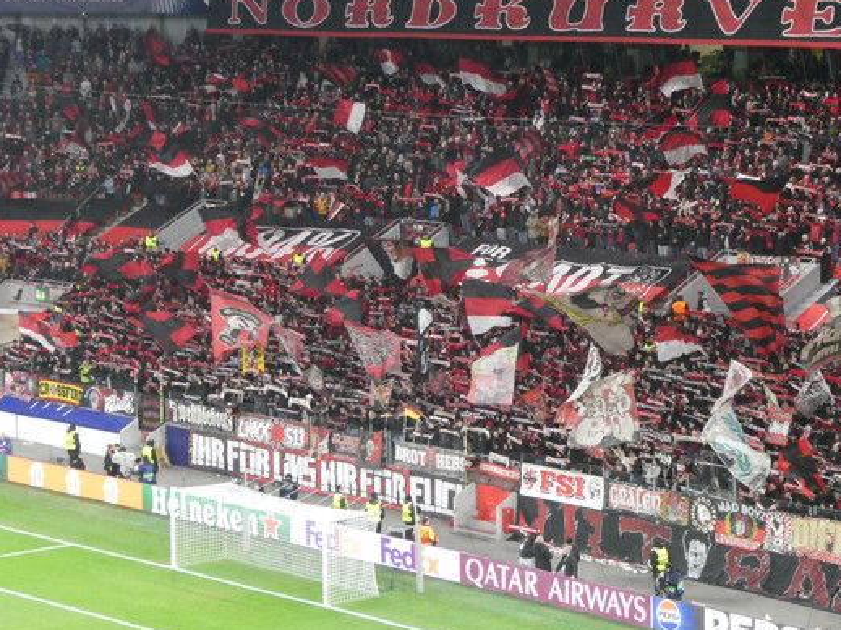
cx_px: 491
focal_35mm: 111
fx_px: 2696
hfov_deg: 17.7
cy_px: 301
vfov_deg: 13.3
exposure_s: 1/80
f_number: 4.9
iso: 1250
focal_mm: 16.1
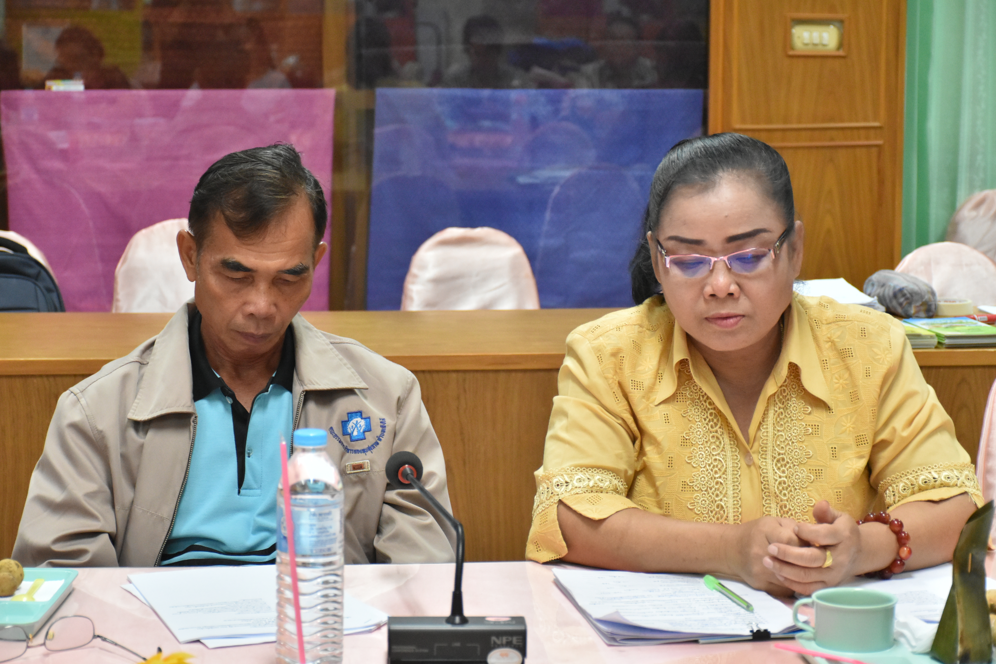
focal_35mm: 90
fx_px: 2490
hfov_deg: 22.6
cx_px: 498
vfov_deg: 15.2
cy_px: 332
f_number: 5
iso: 2500
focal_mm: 60
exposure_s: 1/125
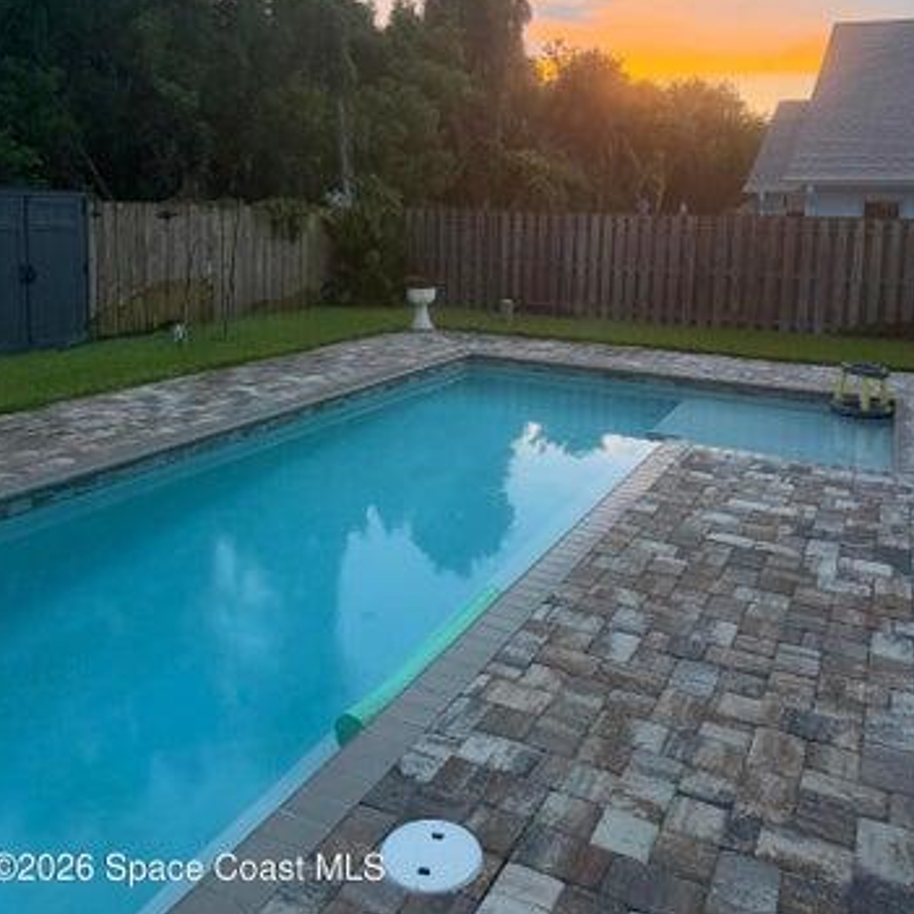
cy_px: 299
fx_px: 866
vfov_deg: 54.4
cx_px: 456
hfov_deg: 55.6
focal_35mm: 29
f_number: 1.78
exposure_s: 1/60
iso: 640
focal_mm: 6.76
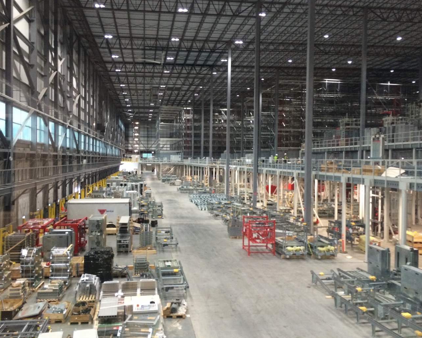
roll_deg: +1.7
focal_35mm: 31
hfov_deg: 57.2
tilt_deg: -1.6
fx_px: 387
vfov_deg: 47.1
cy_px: 166
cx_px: 204
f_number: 2.2
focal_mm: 4.15
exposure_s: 1/30
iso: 200
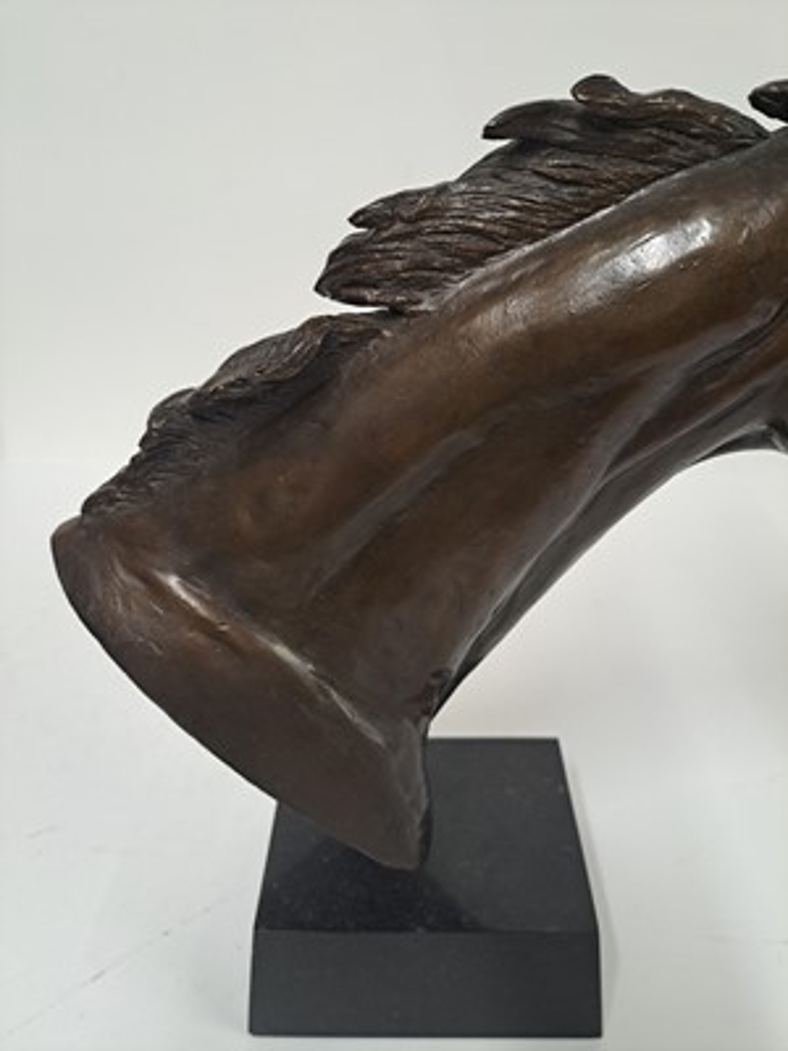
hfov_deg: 56.8
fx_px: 728
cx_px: 394
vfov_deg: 71.6
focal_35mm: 24
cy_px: 526
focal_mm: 5.23
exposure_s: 1/50
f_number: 1.8
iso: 125
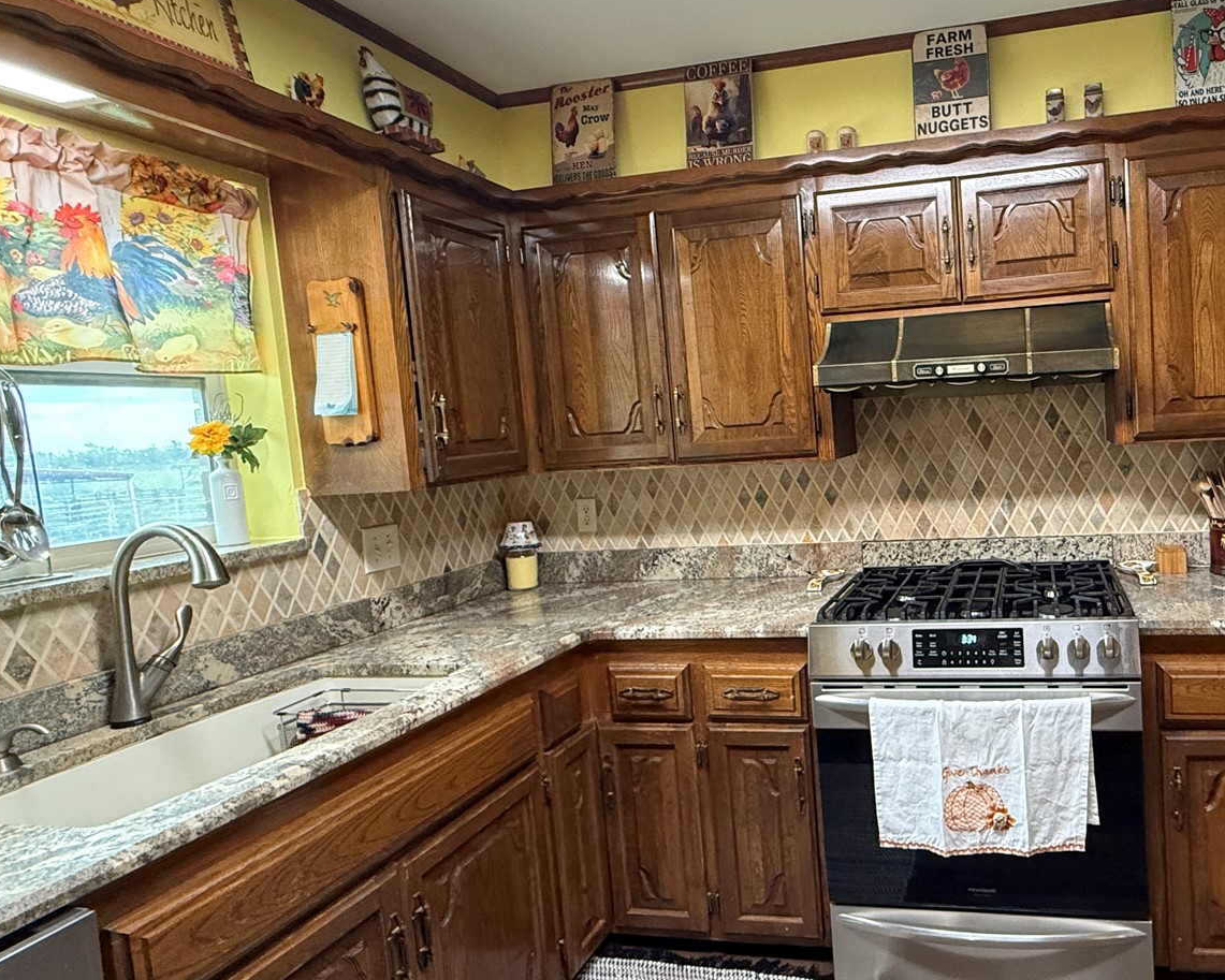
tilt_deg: -4.2
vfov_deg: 60.9
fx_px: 834
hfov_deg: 69.0
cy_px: 482
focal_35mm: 23
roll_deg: +3.4
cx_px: 881
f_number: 2.2
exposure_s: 1/60
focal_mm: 2.22
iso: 500
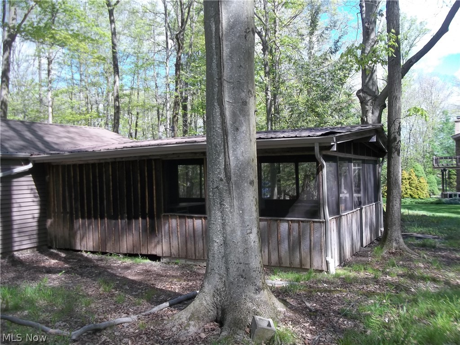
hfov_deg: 56.8
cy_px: 172
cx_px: 230
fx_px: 425
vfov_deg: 44.2
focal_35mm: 32
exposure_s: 1/320
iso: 80
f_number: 2.9
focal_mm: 5.7
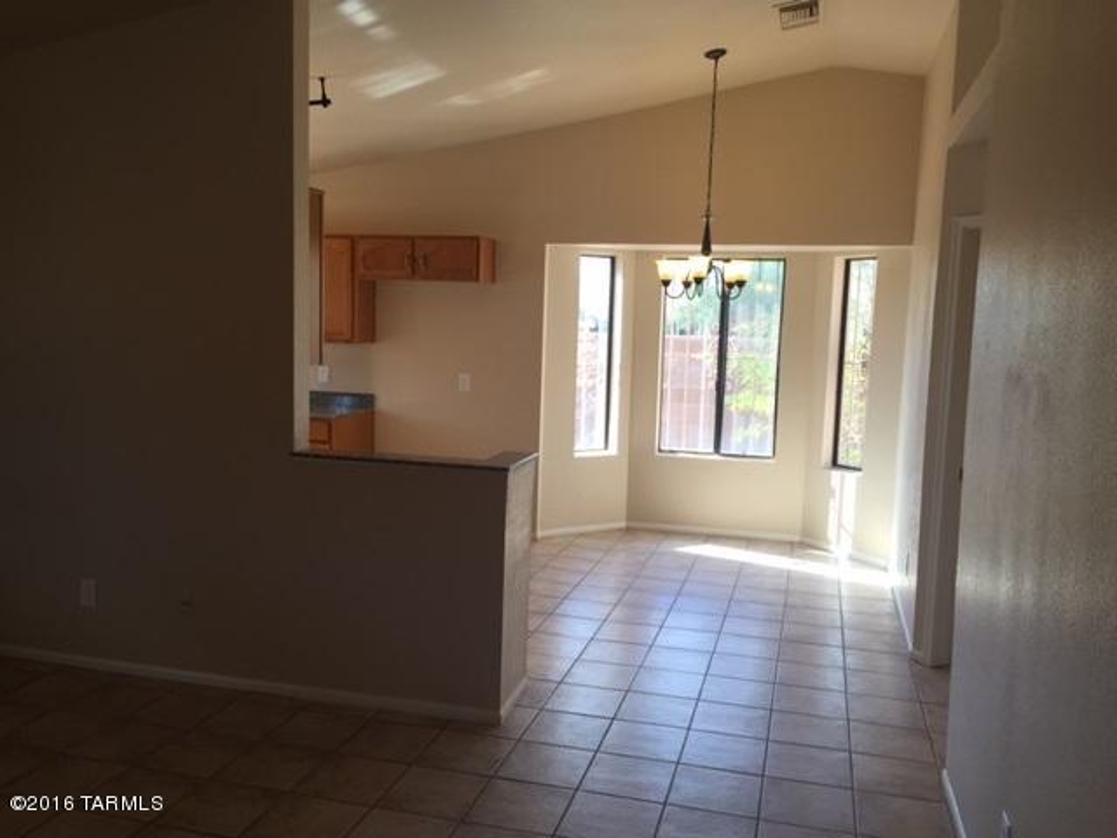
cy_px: 419
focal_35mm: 29
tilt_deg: -6.0
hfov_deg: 61.7
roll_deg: -2.3
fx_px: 936
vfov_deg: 48.2
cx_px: 558
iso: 32
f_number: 2.2
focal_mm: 4.15
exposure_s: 1/120
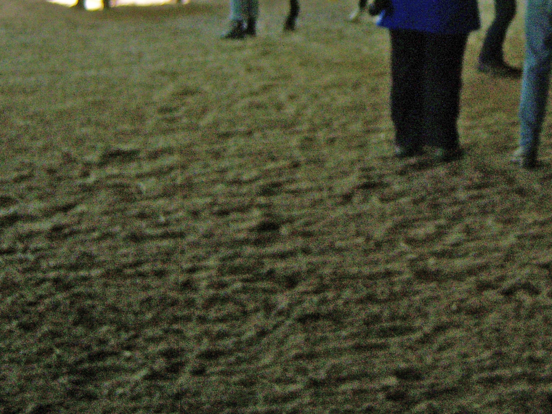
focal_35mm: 79
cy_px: -39
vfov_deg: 18.0
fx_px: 1260
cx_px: 506
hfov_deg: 24.0
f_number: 2.8
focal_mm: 7.5
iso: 80
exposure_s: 1/60
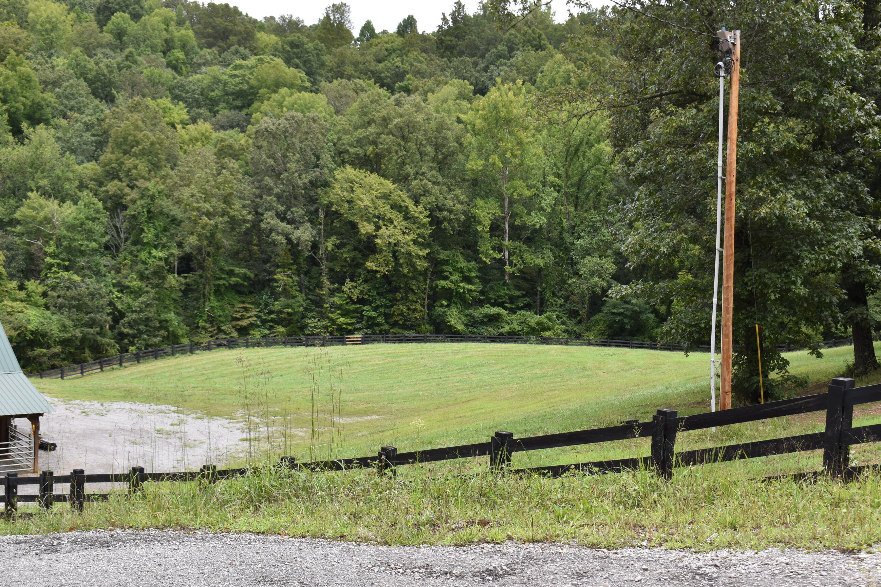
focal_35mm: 52
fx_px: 1273
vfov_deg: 26.0
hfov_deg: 38.1
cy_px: 333
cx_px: 486
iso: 200
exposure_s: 1/250
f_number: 6.3
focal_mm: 30
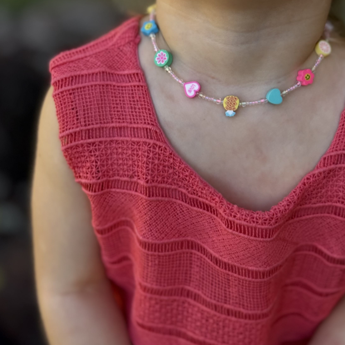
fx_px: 880
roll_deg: -2.0
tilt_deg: -33.0
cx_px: 216
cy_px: 61
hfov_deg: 22.1
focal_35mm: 78
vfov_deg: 21.9
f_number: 1.78
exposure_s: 1/828
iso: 64
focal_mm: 6.76
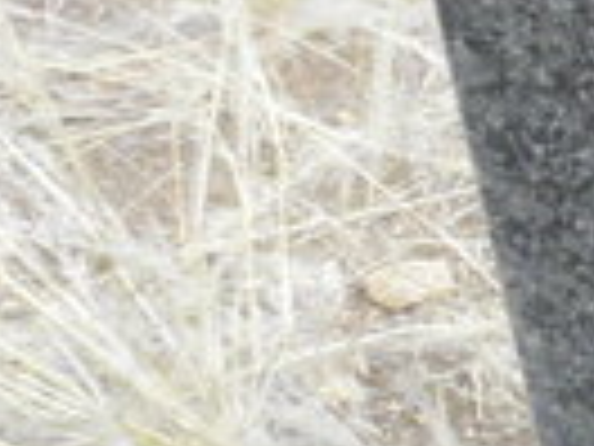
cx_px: 1755
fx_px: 2694
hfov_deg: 9.8
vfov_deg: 9.4
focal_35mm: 157
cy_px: 153
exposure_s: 1/125
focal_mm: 4.6
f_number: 6.3
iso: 200
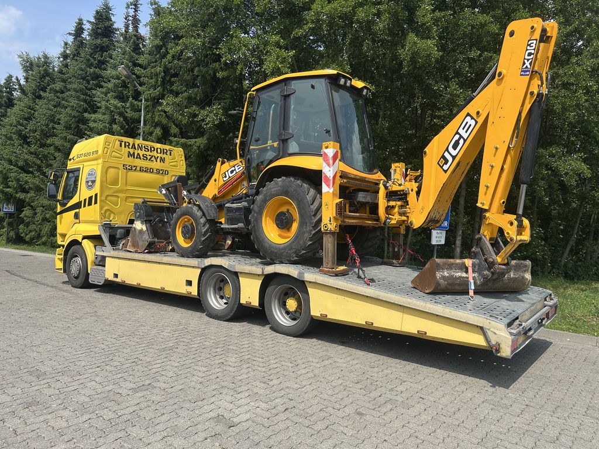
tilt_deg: -1.9
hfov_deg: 67.3
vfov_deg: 53.1
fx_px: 450
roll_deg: -0.6
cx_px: 300
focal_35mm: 26
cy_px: 224
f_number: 1.5
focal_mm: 5.7
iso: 50
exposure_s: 1/3165
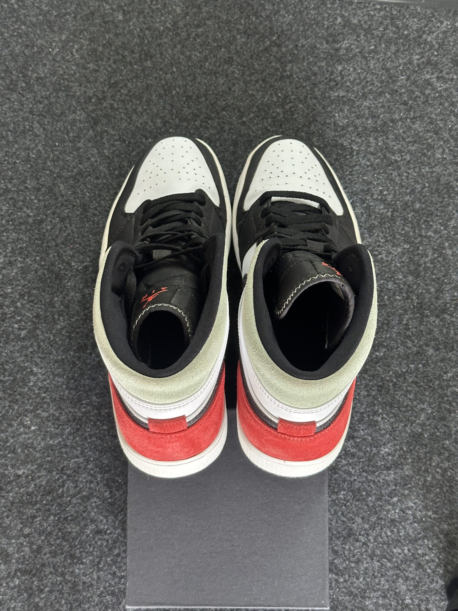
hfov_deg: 30.3
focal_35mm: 48
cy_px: 306
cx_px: 229
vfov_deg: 39.7
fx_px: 847
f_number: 1.78
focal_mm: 6.86
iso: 200
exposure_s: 1/50
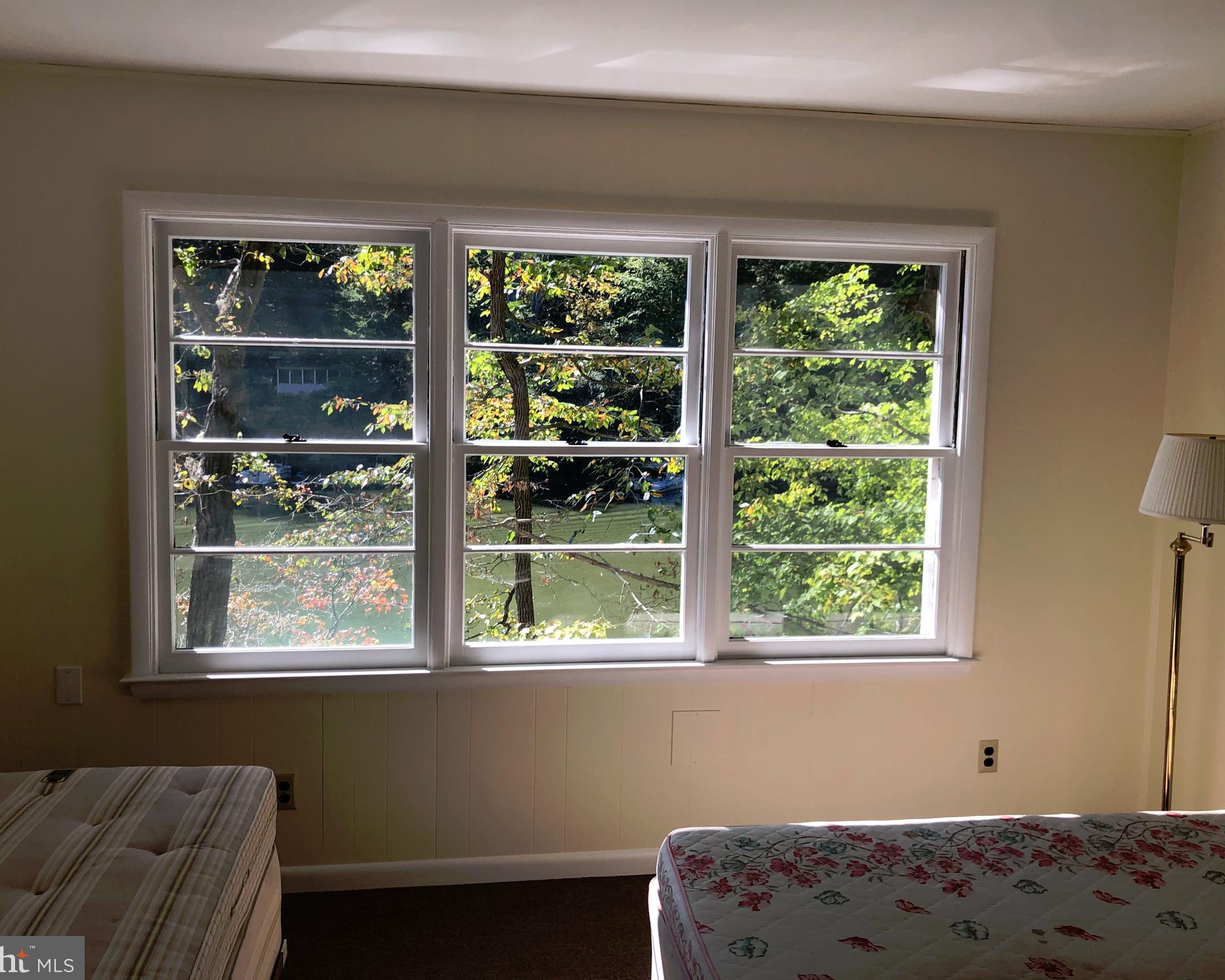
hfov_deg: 58.8
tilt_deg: -5.4
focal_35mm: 30
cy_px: 486
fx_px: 1088
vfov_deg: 48.5
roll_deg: -2.0
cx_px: 593
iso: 20
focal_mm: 4
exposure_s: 1/322
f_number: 1.8
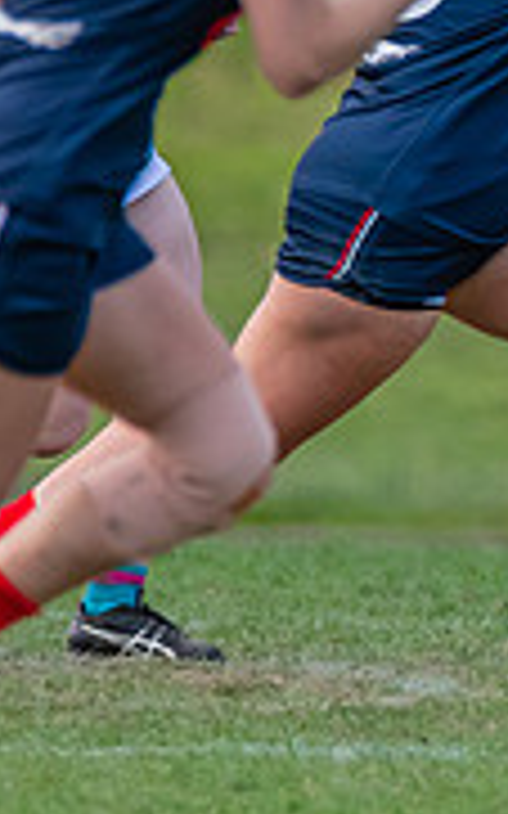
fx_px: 47952
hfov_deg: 0.6
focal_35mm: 2163
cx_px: 1356
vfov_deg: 1.0
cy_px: -31
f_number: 6.3
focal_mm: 500
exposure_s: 1/1600
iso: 1100
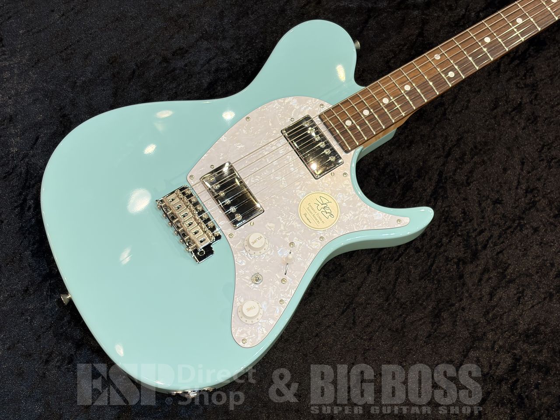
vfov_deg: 28.0
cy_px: 210
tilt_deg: -68.3
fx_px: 841
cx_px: 280
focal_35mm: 52
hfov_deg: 36.8
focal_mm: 5.96
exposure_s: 1/60
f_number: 1.6
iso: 50
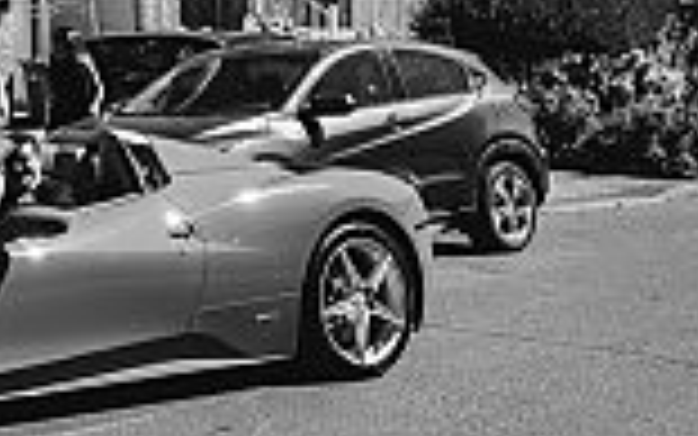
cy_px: -58
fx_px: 1522
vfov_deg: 15.8
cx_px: -401
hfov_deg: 21.1
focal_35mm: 80
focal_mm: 24
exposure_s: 1/250
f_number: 5.6
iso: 100
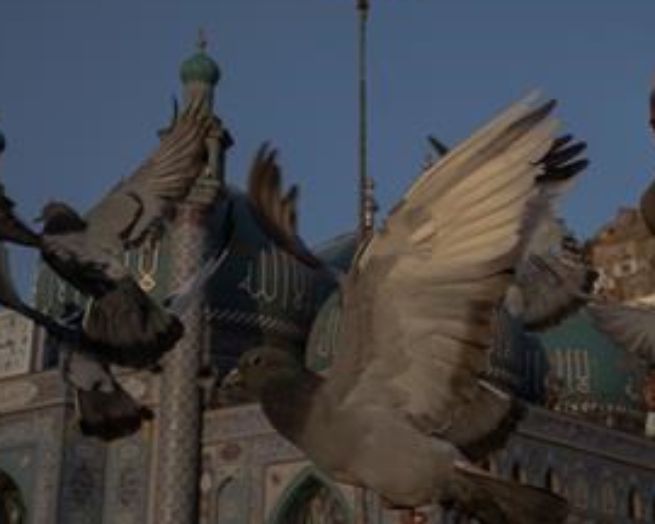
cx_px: 483
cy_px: 81
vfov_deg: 19.2
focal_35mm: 79
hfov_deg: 23.9
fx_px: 1531
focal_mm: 35
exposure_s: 1/2000
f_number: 8
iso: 1000
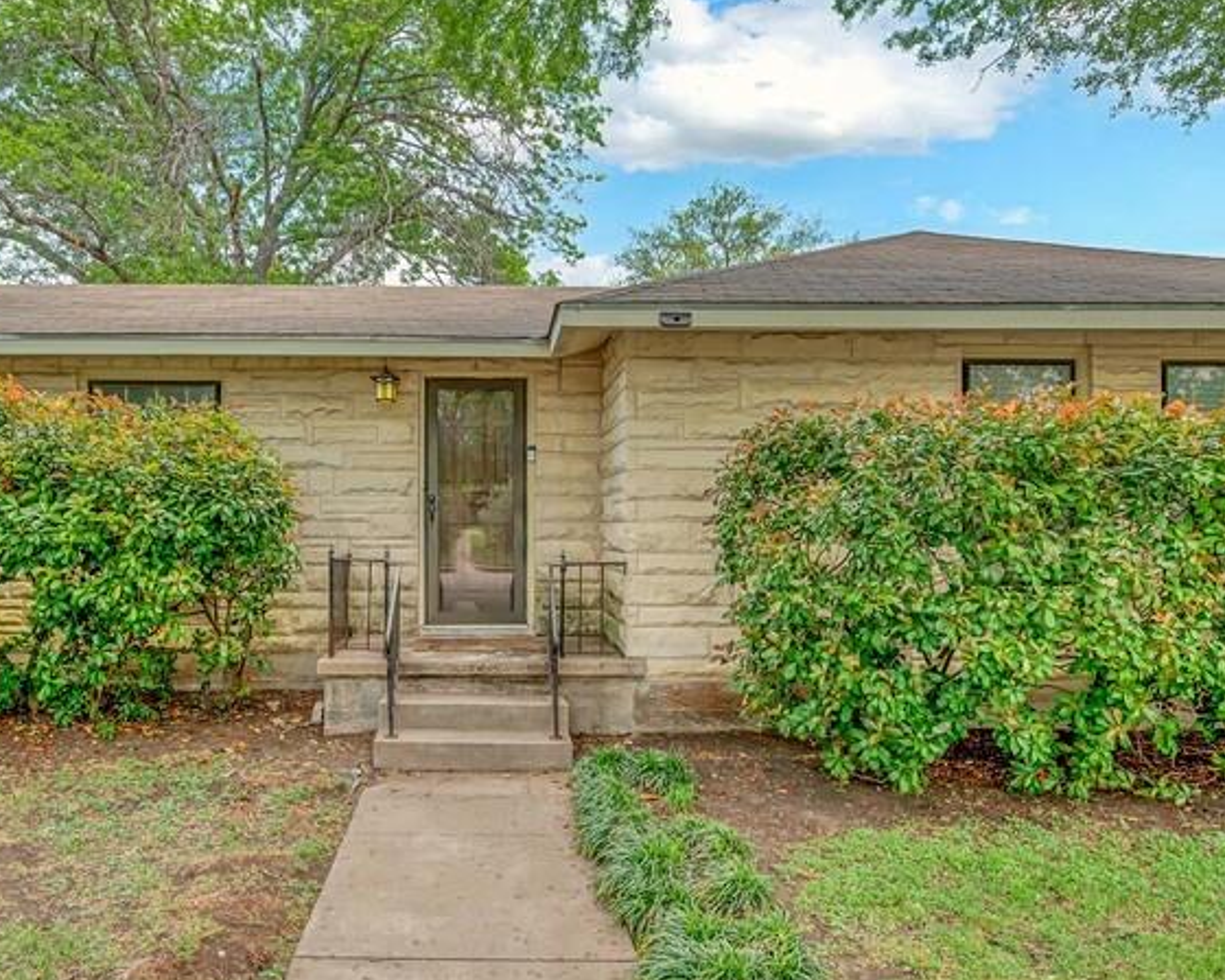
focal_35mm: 24
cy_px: 559
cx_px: 457
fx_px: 870
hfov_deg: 69.1
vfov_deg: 58.5
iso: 100
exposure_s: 1/60
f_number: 8
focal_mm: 14
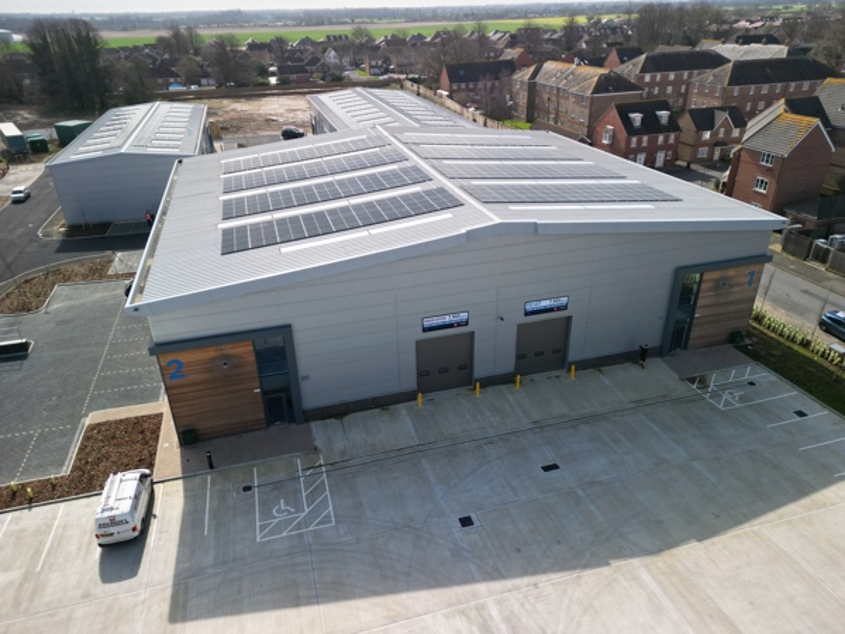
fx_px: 586
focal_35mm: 24
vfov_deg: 56.8
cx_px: 422
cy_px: 317
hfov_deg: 71.6
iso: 200
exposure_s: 1/1000
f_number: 1.7
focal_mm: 6.72
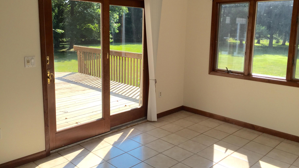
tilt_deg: -7.3
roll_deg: -2.1
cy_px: 70
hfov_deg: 61.0
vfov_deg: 36.6
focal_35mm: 32
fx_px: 254
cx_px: 151
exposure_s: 1/608
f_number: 2.2
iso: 32
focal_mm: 4.15
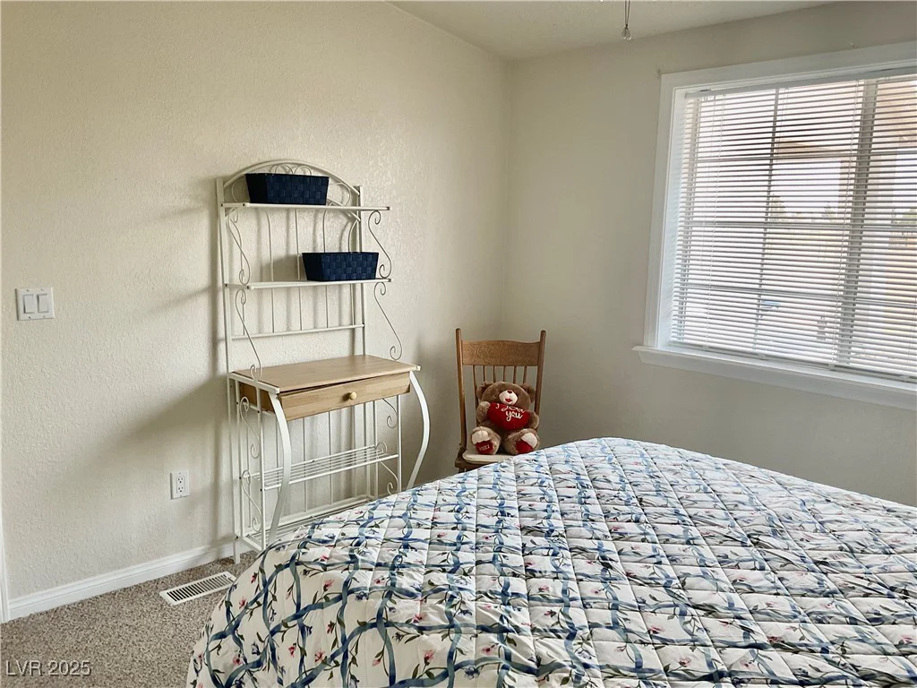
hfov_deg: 61.7
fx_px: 768
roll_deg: -3.0
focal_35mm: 29
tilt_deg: -11.3
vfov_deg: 48.2
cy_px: 344
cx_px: 458
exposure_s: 1/120
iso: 32
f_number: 1.8
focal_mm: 3
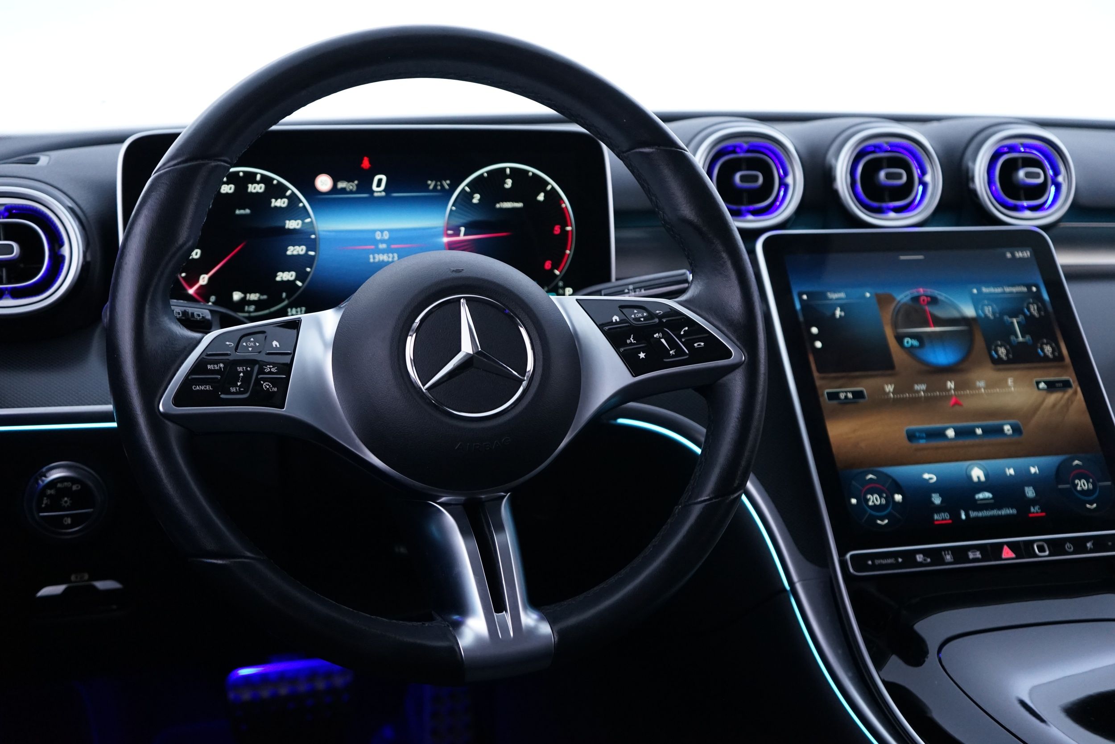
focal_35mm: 41
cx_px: 558
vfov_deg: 32.6
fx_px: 1270
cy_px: 372
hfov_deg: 47.4
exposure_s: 1/20
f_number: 4.5
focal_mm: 41
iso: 2000
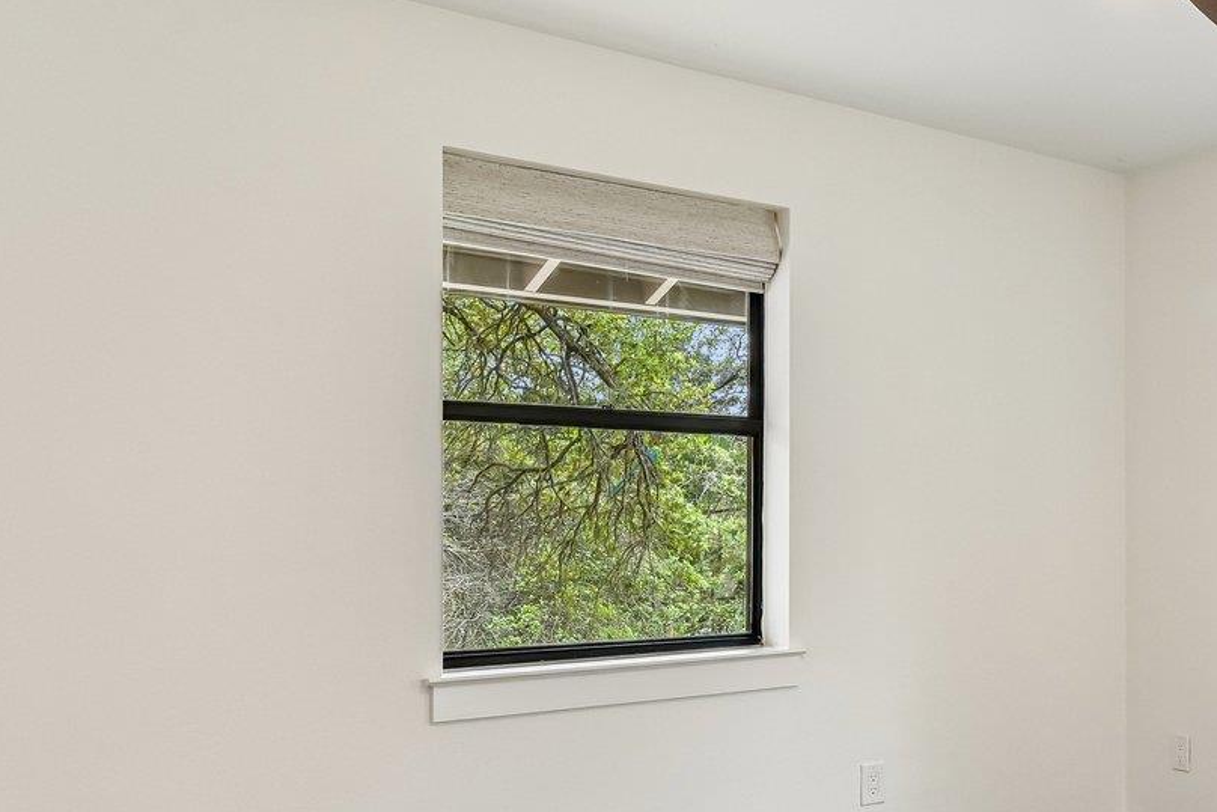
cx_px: 1247
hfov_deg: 42.8
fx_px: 1285
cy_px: 517
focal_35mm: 38
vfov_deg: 34.8
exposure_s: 1/15
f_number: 8
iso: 360
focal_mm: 15
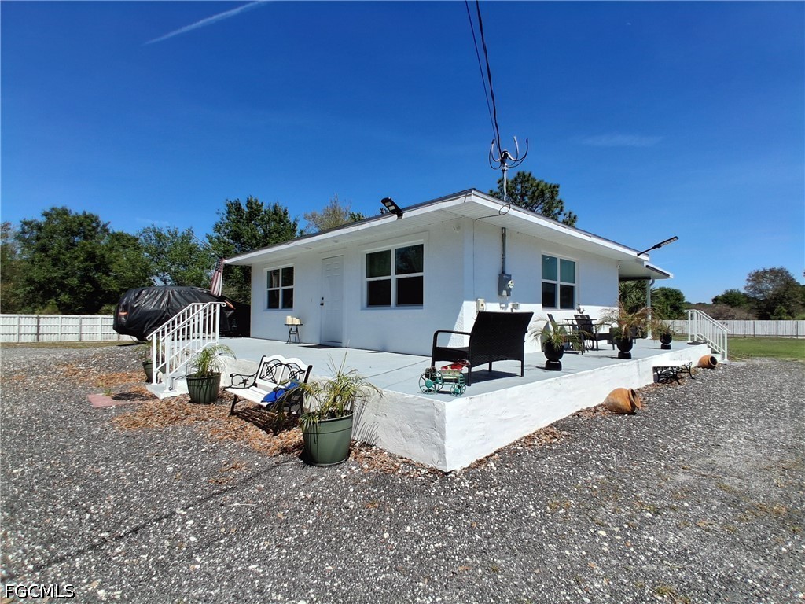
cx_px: 402
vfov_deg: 74.7
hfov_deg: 91.0
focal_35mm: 17
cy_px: 302
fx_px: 395
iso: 50
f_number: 2.2
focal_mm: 1.4
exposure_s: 1/1779
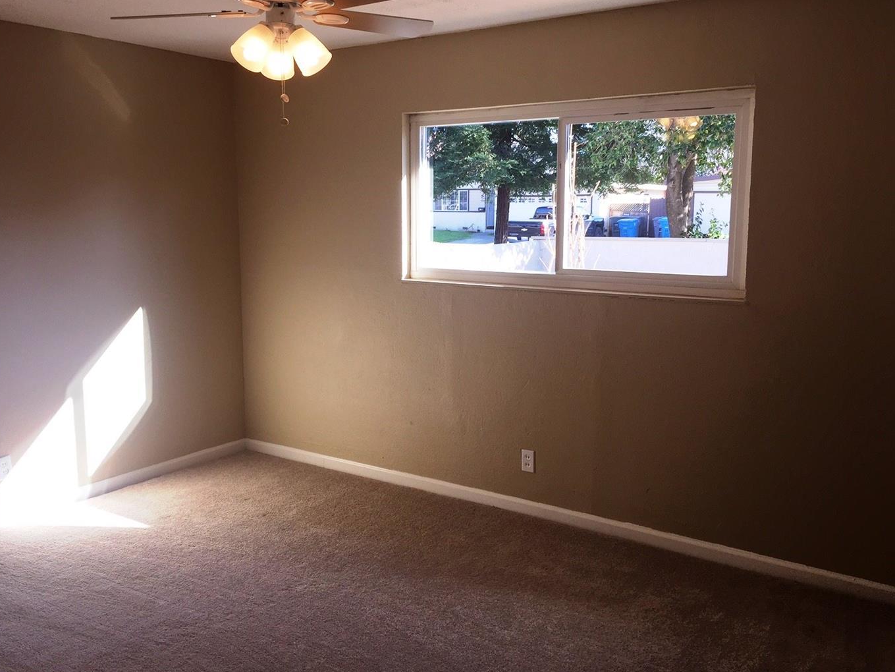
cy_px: 327
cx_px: 421
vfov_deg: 44.2
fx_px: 828
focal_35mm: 32
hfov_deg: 56.8
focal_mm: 4.15
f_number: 2.2
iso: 32
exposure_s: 1/124
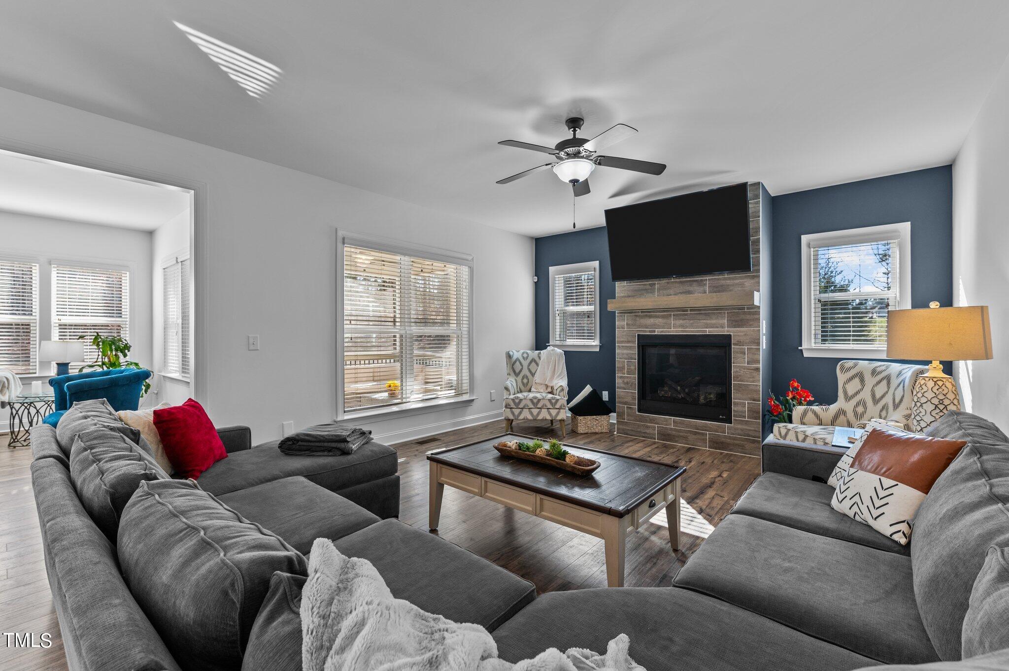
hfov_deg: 100.4
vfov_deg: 77.2
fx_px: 420
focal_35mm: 15
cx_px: 504
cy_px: 336
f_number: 7.1
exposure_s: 1/15
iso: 400
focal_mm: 15
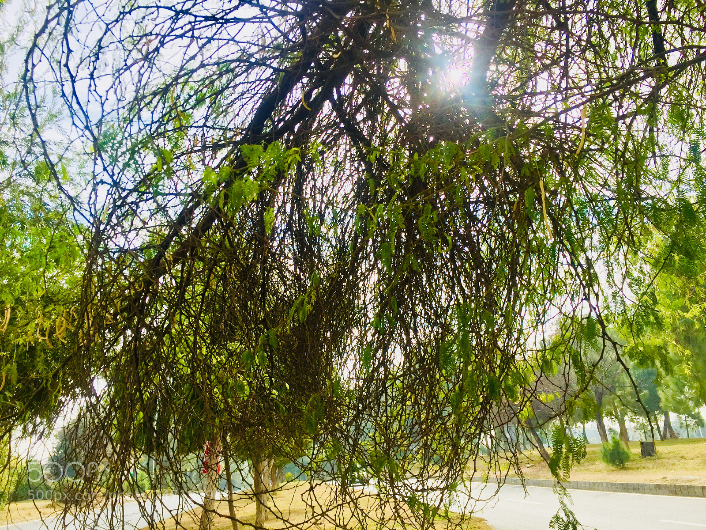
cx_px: 353
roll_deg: +2.3
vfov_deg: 48.2
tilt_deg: +17.9
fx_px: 591
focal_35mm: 29
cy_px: 265
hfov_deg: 61.7
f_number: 2.2
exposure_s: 1/989
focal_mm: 4.15
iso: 32
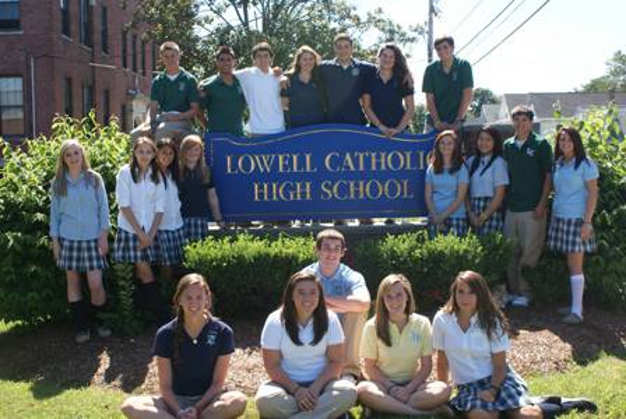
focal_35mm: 45
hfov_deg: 43.6
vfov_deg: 30.0
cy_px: 210
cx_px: 313
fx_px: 784
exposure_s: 1/125
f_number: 7.1
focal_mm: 30
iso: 100
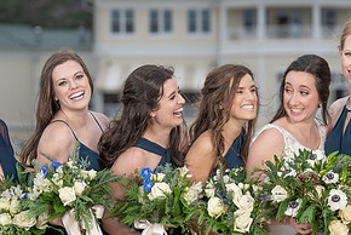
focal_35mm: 351
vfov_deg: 3.9
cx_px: 272
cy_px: 143
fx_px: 3426
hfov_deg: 5.9
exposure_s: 1/250
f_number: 5.6
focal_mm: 167
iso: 200
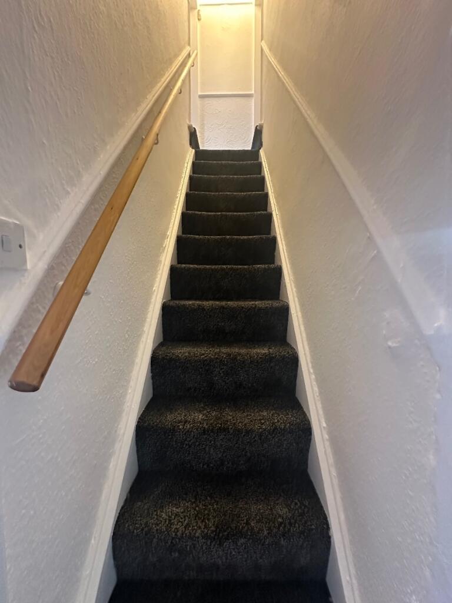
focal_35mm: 14
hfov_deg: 85.7
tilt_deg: -1.8
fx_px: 244
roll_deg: -1.8
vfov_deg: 102.1
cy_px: 302
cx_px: 226
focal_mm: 2.22
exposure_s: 1/52
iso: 1250
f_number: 2.2
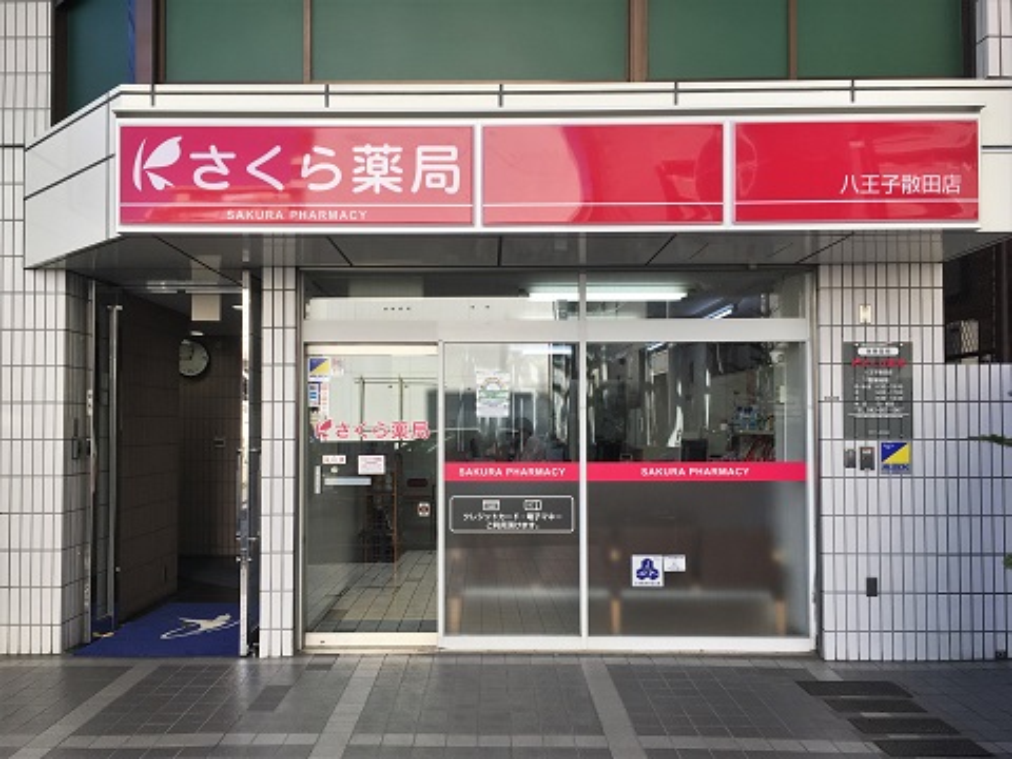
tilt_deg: +0.3
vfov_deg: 48.2
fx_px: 848
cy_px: 380
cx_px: 506
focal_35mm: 29
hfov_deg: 61.7
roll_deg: -1.3
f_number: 2.2
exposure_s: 1/398
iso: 25
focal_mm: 4.15
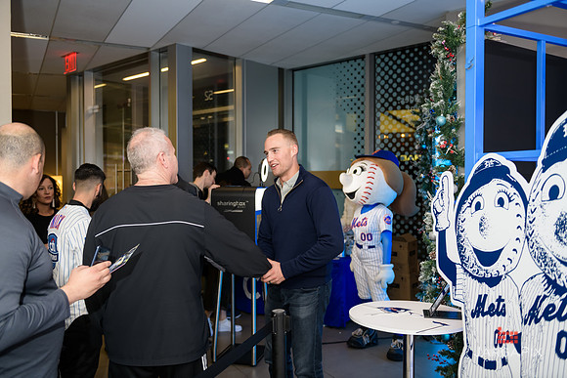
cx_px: 284
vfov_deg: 41.1
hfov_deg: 58.7
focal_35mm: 32
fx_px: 504
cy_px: 189
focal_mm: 32
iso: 400
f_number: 3.2
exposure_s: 1/125
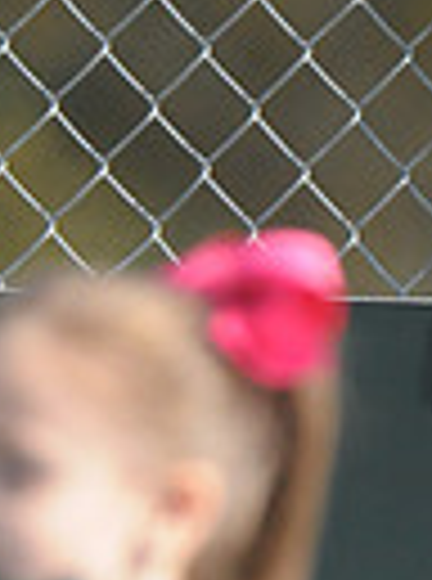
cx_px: 398
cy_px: 1142
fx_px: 41272
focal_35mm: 2468
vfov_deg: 0.8
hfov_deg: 0.6
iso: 1600
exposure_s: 1/6400
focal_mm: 380
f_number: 4
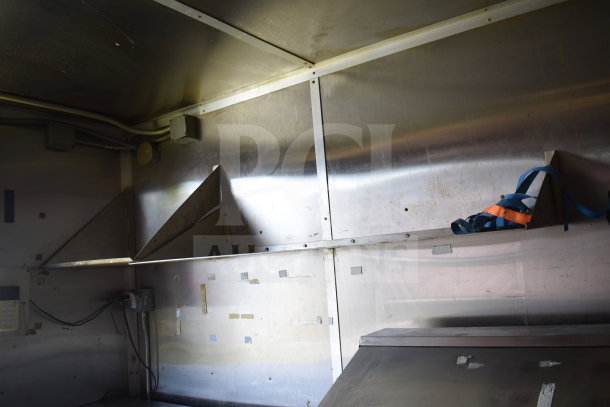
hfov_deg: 61.9
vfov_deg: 43.6
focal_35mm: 30
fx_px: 508
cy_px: 204
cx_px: 305
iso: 200
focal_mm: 20
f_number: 3.5
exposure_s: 1/40
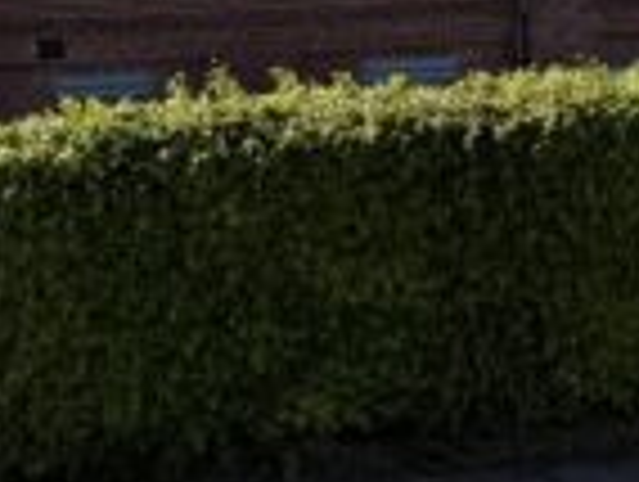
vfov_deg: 8.6
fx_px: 3199
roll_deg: -0.6
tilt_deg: +3.0
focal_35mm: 173
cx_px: 392
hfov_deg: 11.4
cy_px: 158
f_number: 1.78
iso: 80
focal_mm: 6.76
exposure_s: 1/5714
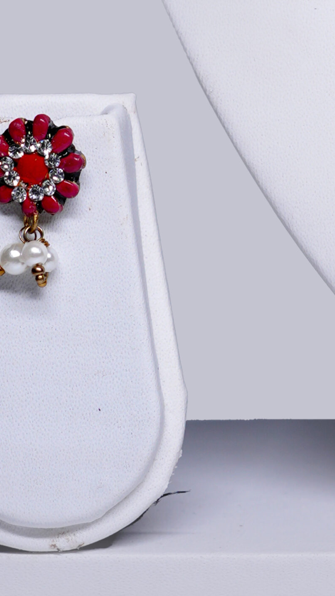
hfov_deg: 12.3
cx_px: 292
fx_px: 1548
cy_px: 101
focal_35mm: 98
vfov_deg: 21.5
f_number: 3.2
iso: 100
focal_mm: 35
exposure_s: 1/200
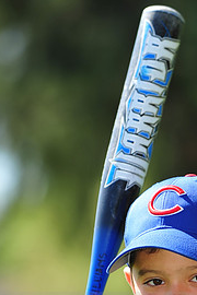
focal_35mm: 429
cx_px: 173
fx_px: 3521
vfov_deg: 4.8
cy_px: 307
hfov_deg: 3.2
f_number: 4.5
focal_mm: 200
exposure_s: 1/640
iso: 200
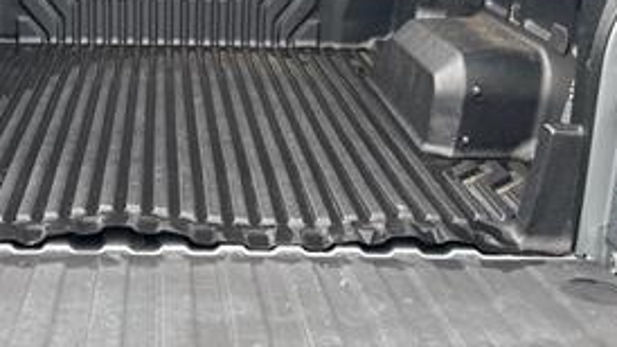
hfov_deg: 33.9
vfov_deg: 19.6
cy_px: 113
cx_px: 178
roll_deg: -0.6
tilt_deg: -17.5
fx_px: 998
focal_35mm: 61
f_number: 1.78
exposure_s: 1/456
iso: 100
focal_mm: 6.76
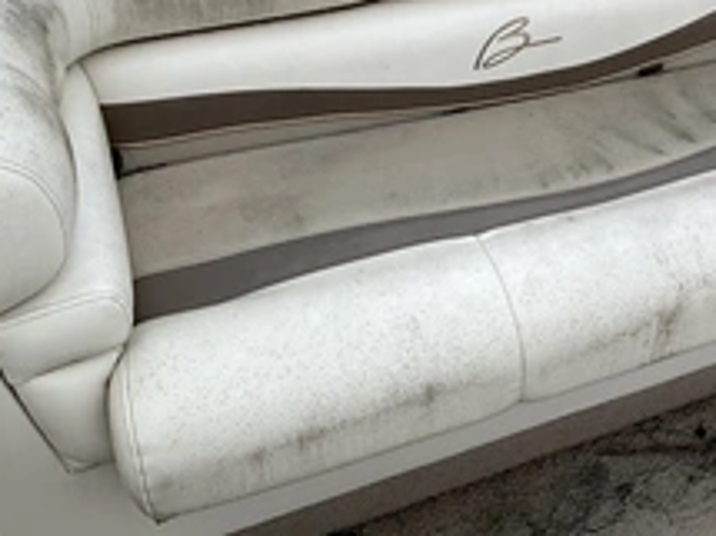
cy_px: 77
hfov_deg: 33.6
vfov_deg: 26.3
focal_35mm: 54
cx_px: 646
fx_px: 1116
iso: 20
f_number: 1.8
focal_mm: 3
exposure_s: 1/185
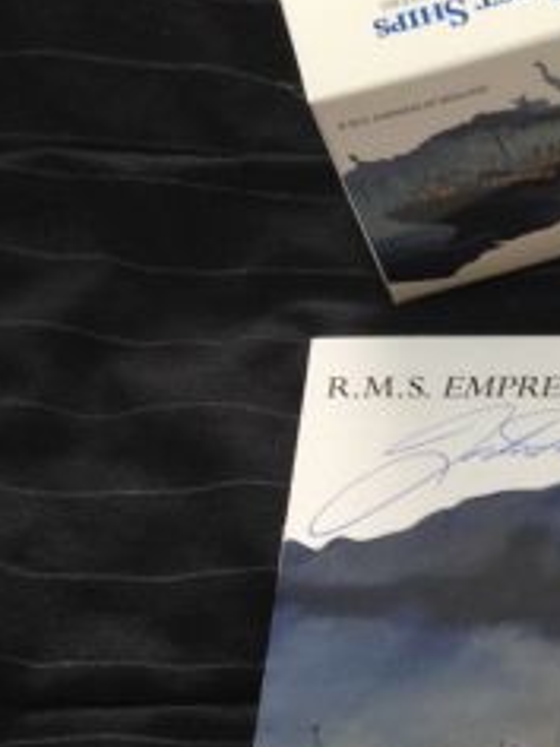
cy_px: 529
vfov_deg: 23.1
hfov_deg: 16.7
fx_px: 1812
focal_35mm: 84
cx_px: 706
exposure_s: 1/20
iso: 200
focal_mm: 4.12
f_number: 2.4
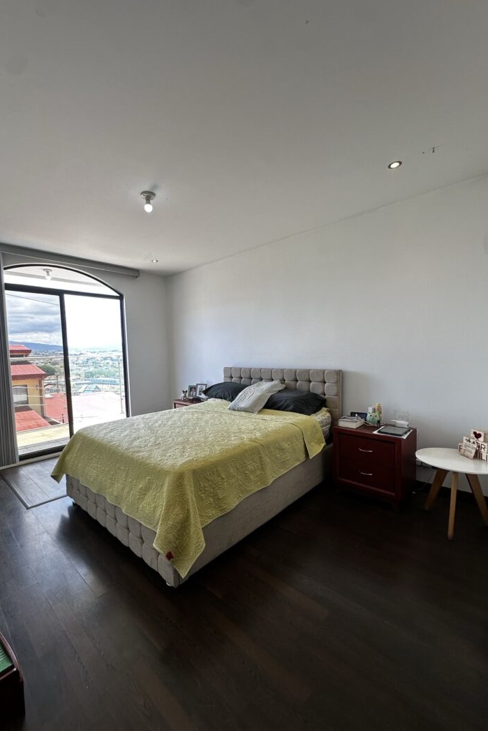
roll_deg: +0.5
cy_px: 376
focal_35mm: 15
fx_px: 305
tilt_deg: -4.2
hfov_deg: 77.1
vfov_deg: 100.4
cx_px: 219
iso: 50
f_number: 2.2
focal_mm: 2.2
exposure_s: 1/100
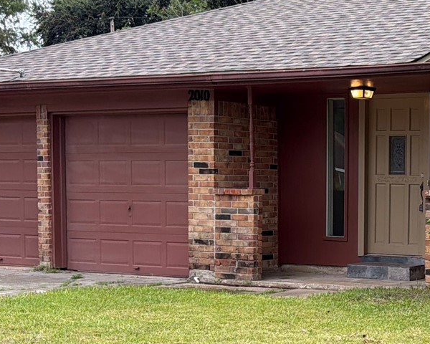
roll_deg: -0.5
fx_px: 1018
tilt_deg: -2.8
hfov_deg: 22.3
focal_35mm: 80
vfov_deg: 19.1
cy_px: 234
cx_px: 494
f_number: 1.78
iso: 100
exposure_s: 1/780
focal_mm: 6.76
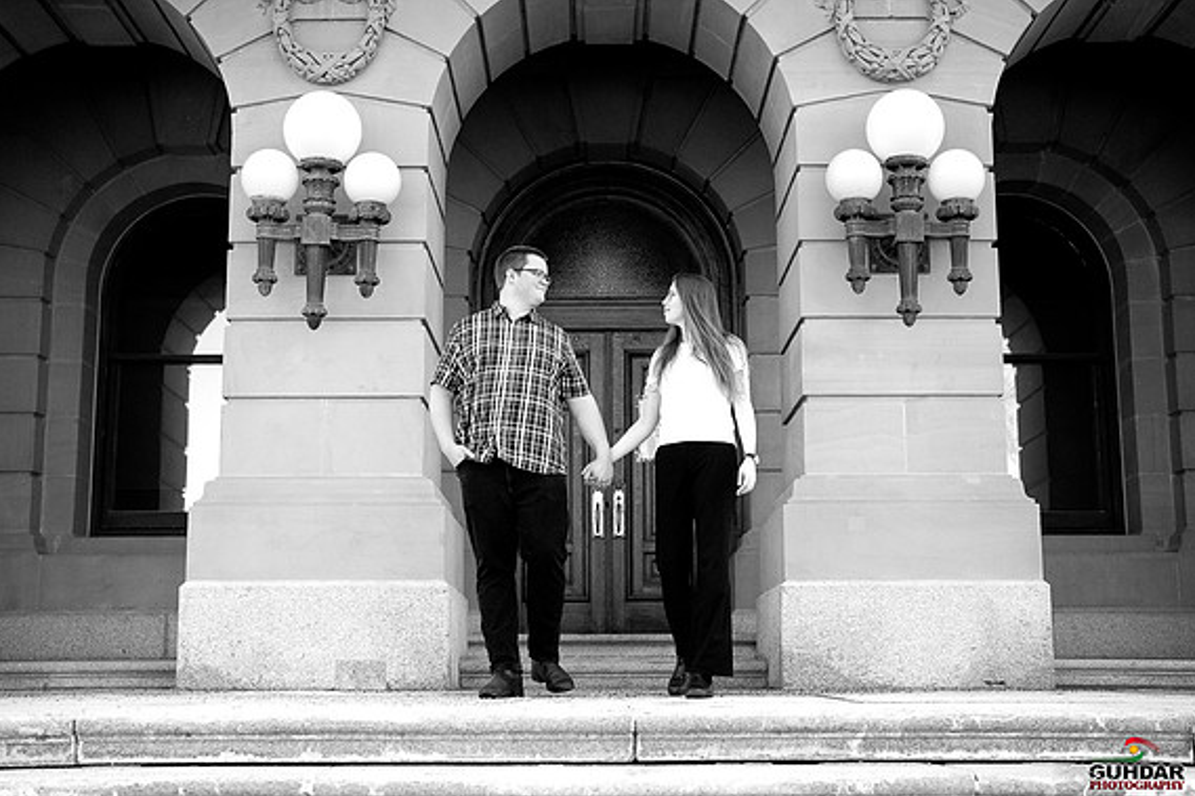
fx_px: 1692
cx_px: 592
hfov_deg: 38.9
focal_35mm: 51
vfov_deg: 26.5
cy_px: 404
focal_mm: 50
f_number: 3.5
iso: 6400
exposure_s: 1/8000
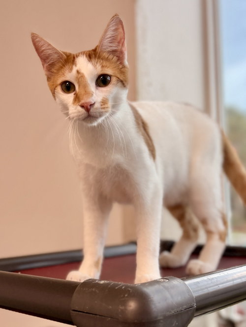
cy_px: 164
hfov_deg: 56.8
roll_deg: +1.8
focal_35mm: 24
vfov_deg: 71.6
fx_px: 227
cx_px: 123
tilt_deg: +5.6
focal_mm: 6.76
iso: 200
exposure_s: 1/153
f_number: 1.78
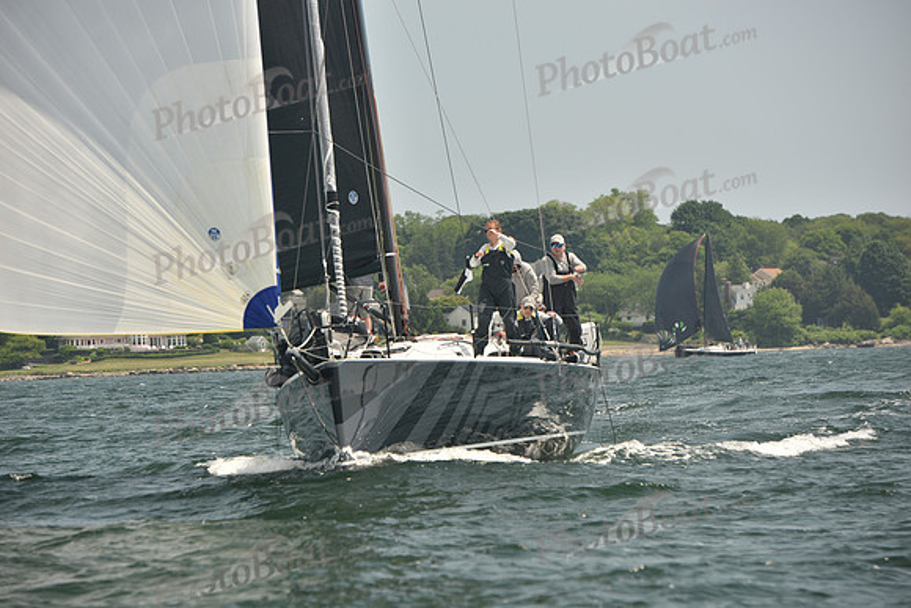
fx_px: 4176
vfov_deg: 8.3
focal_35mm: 165
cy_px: 304
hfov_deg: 12.4
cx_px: 456
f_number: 5.6
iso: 250
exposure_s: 1/640
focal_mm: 165
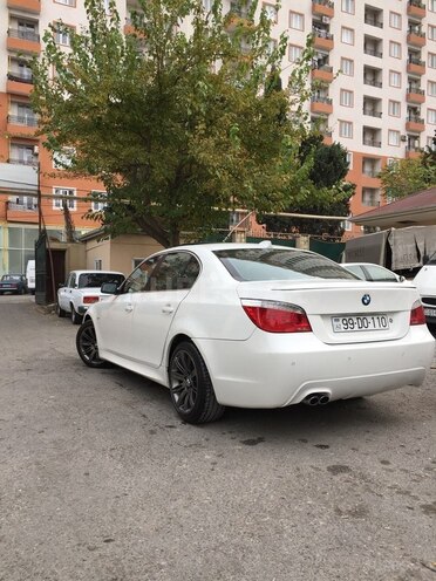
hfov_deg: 48.2
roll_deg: +0.0
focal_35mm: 29
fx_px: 487
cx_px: 218
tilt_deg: +0.2
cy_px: 290
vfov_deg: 61.7
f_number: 2.2
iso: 32
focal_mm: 4.15
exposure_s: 1/166
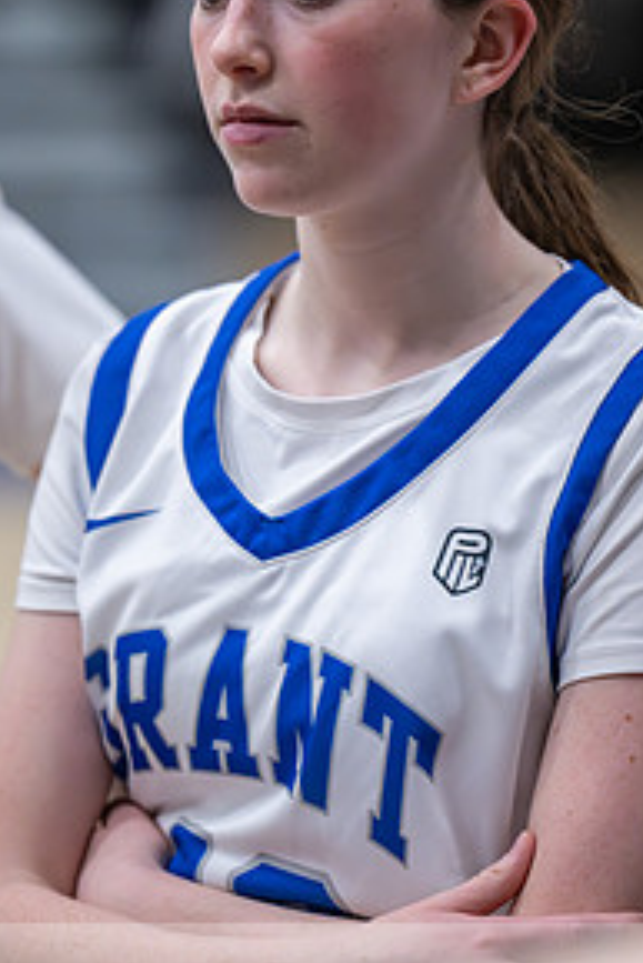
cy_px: 420
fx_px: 8322
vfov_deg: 6.6
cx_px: 360
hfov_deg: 4.4
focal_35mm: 311
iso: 9000
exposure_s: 1/1000
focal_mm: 200
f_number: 2.8
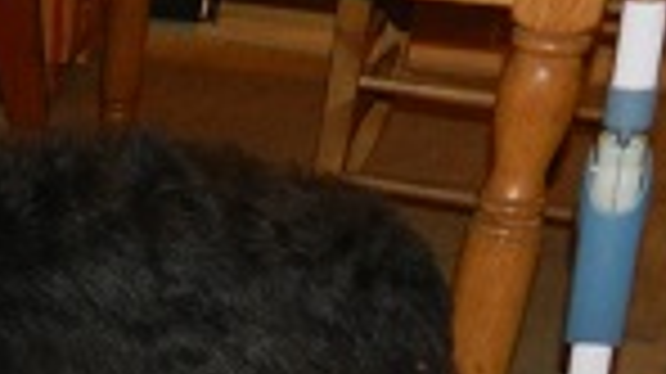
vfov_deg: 12.2
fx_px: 1659
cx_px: -230
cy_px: 581
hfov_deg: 20.5
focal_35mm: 94
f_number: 3.7
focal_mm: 5.6
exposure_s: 1/8
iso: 400
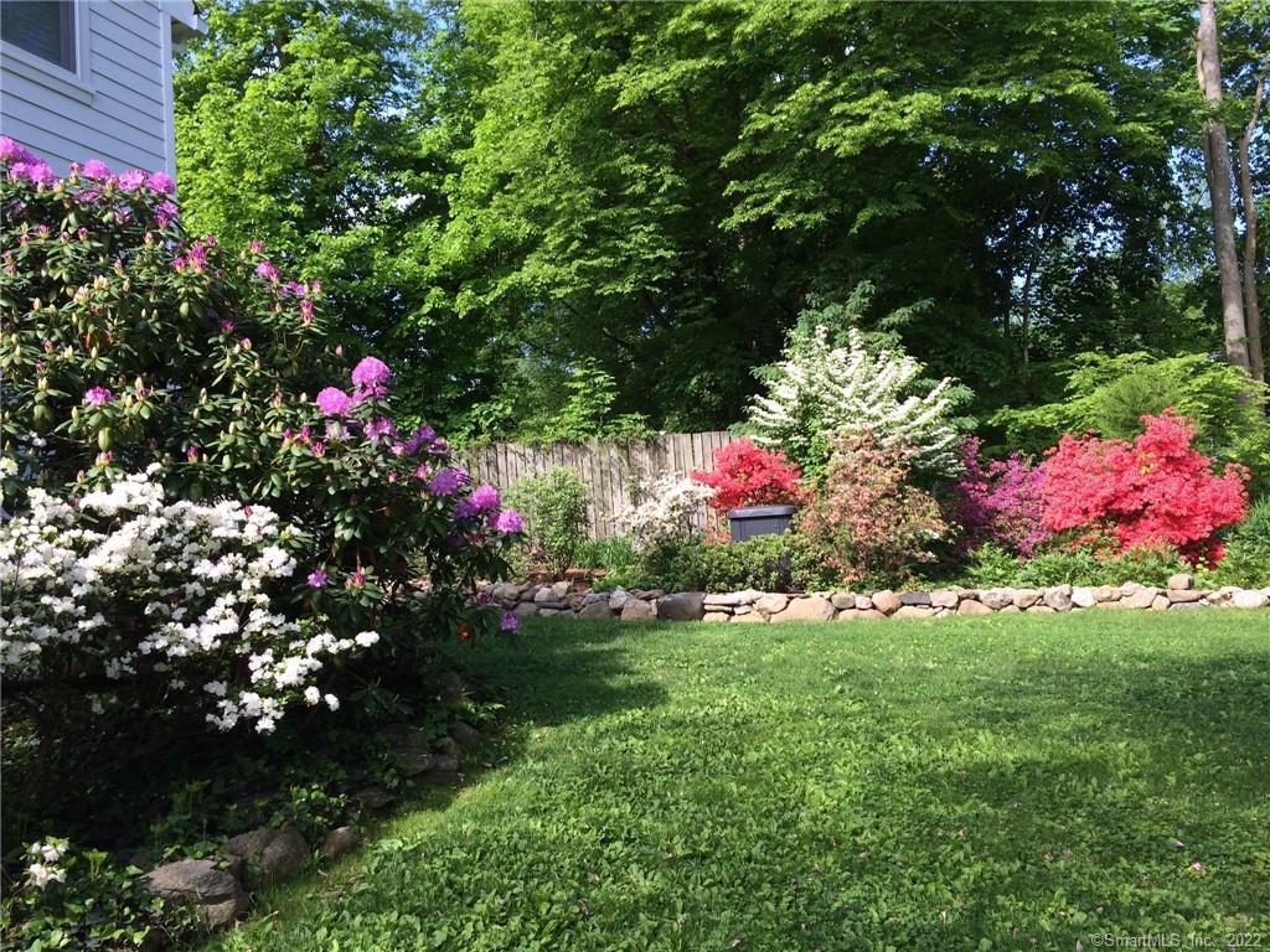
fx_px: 1101
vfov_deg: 46.8
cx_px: 635
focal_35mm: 30
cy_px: 476
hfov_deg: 60.0
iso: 32
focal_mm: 4.12
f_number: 2.2
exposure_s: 1/547
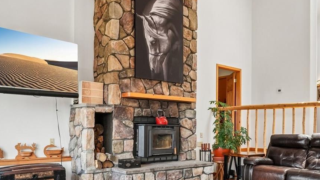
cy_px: 129
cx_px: 178
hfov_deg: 60.9
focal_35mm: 32
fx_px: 271
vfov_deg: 36.1
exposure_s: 1/30
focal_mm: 11
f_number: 8
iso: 160
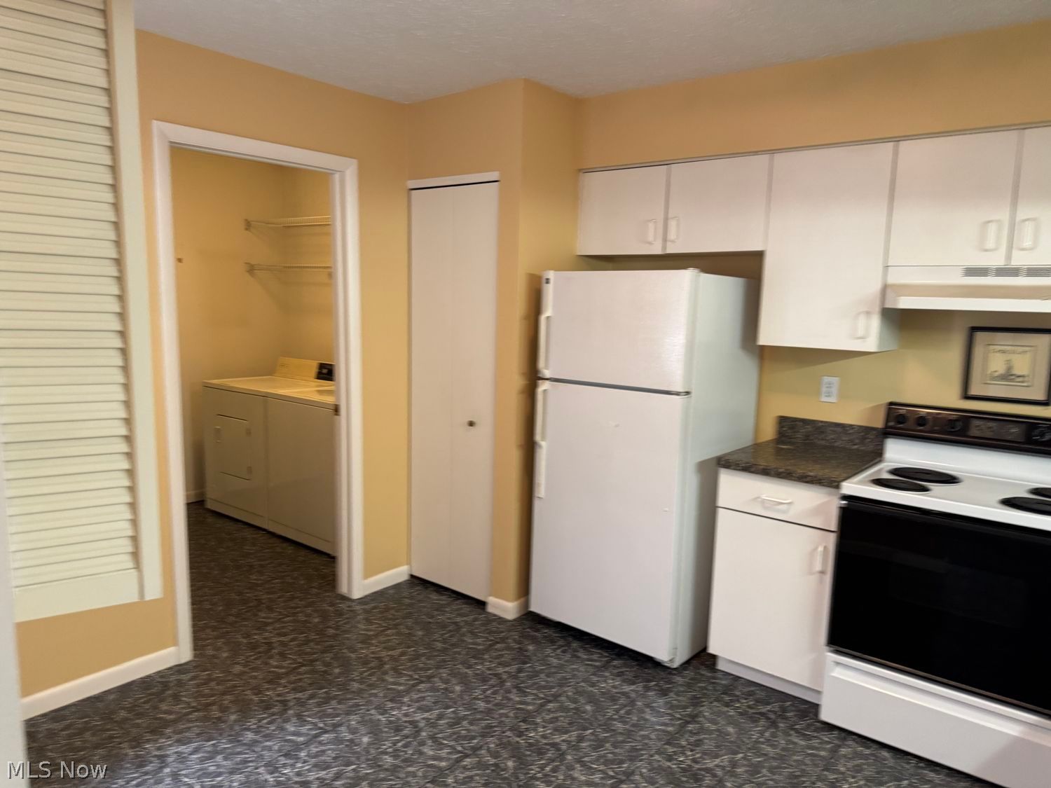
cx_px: 526
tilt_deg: -7.0
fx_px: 729
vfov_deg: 56.8
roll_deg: -2.1
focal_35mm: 24
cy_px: 394
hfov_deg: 71.6
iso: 250
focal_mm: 6.76
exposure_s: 1/60
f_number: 1.78
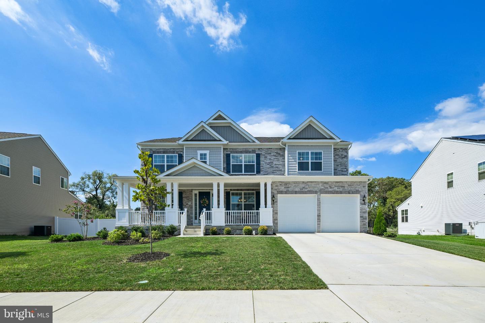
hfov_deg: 104.3
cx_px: 242
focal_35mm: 14
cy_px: 162
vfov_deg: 81.2
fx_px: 189
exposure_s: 1/400
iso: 100
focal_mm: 14
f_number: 8
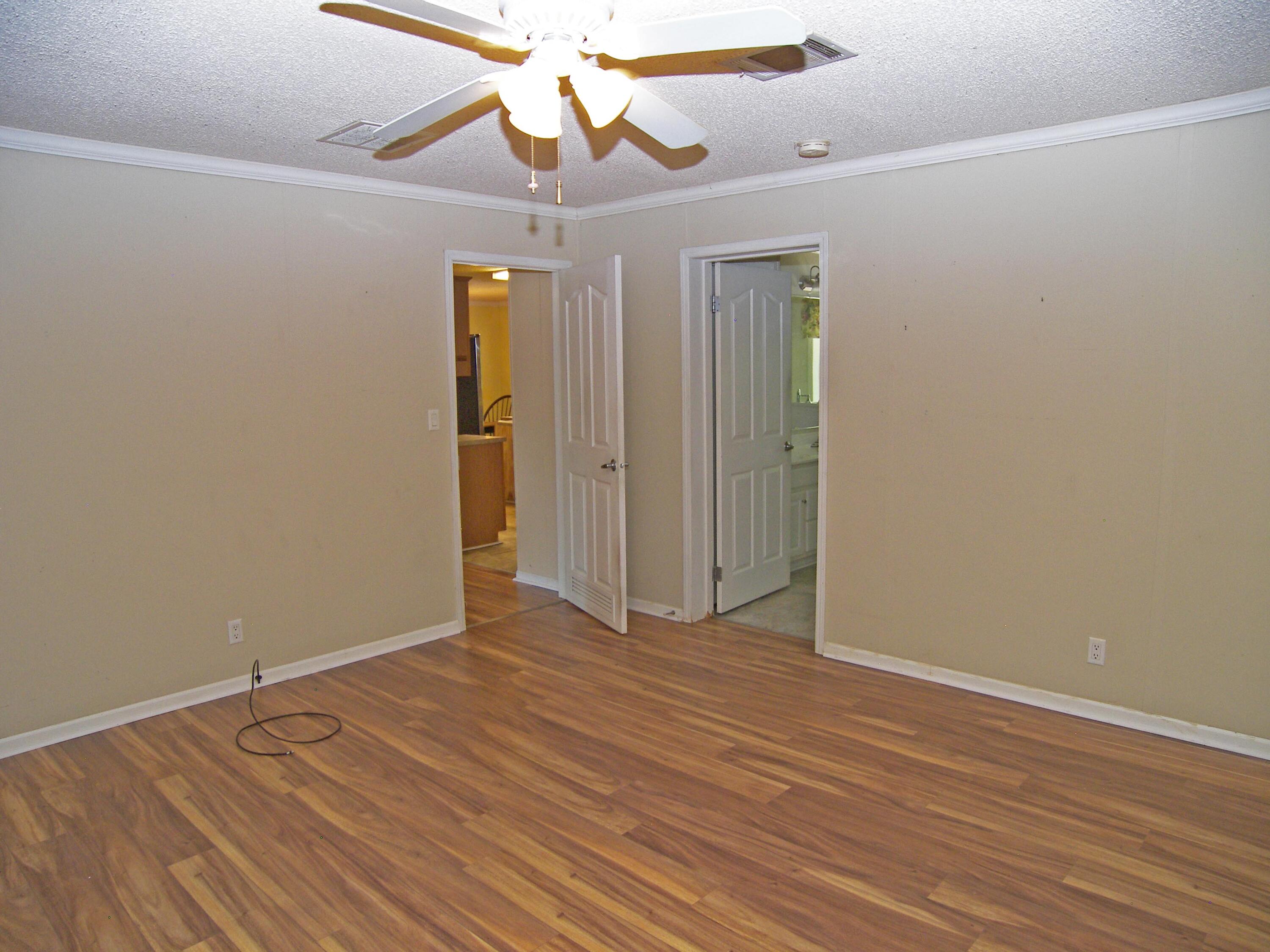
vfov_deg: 56.8
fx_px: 881
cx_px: 635
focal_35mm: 24
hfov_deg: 71.6
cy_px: 476
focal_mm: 5
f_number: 2.8
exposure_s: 1/30
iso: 100
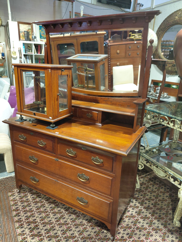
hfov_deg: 54.9
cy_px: 121
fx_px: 175
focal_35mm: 25
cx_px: 91
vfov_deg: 69.4
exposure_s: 1/50.1
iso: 160
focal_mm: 4.69
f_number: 1.8
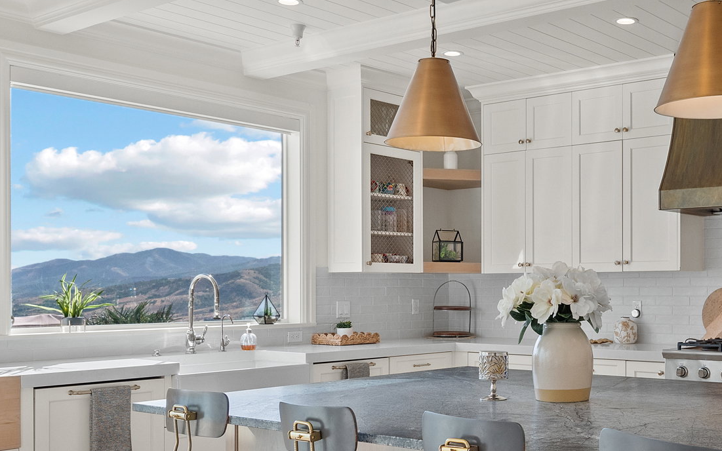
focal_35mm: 45
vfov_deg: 28.4
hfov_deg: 42.4
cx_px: 572
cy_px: 291
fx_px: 889
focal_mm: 19.5
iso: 500
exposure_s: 1/20
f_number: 8
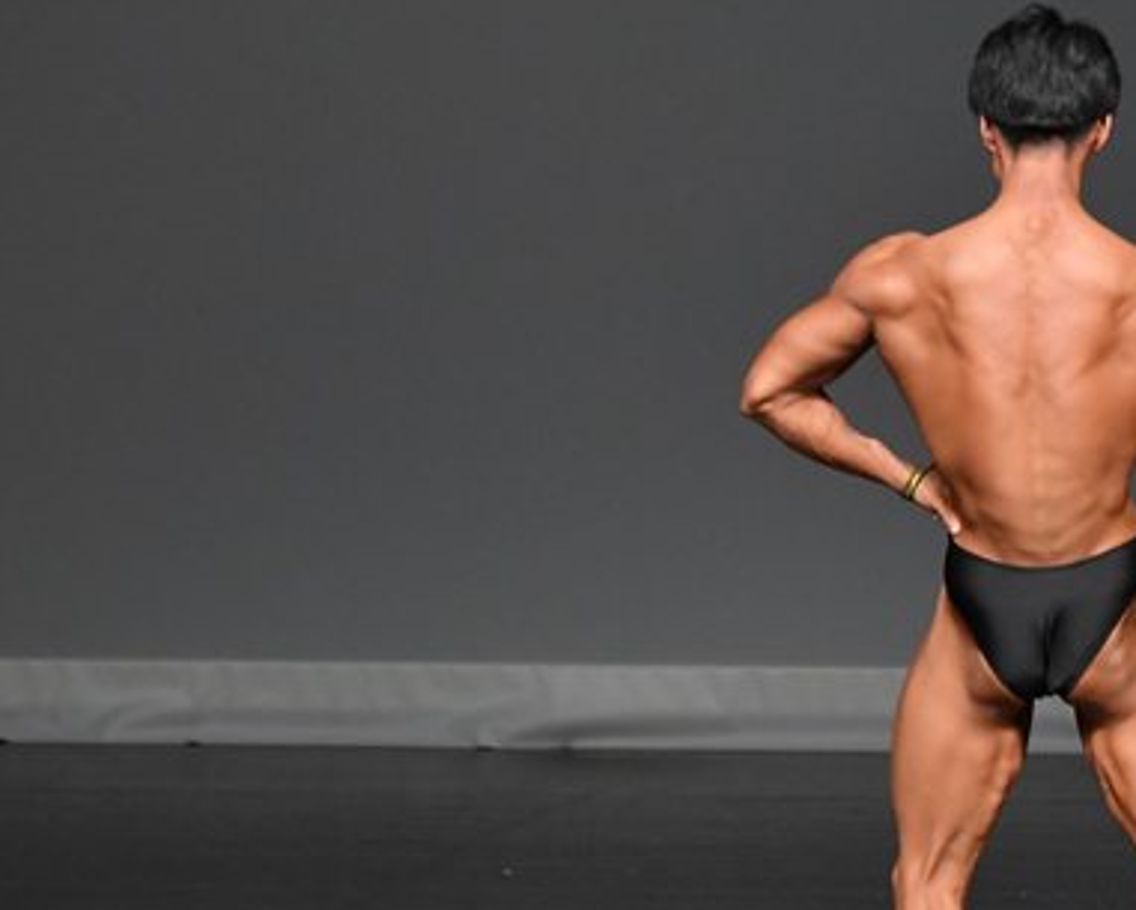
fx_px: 19270
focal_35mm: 573
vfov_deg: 2.7
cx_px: 1132
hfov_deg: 3.4
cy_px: 552
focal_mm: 200
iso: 2500
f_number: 5.6
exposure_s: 1/400
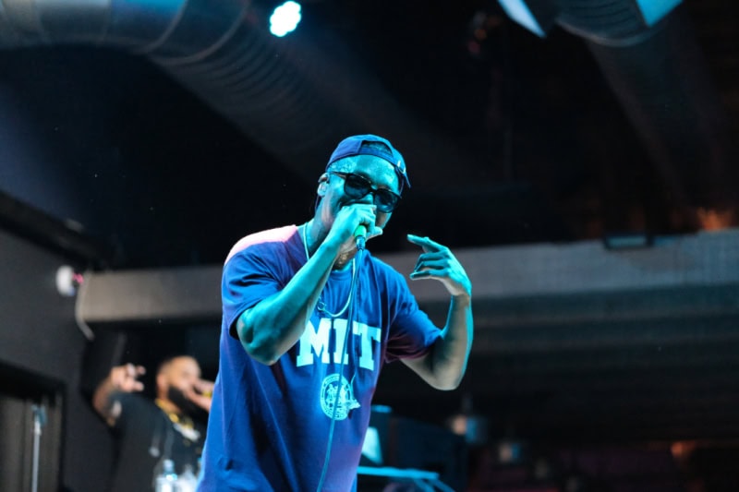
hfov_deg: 24.2
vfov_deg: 16.3
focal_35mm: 84
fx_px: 1724
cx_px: 370
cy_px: 246
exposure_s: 1/210
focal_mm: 56
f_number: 1.4
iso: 8000
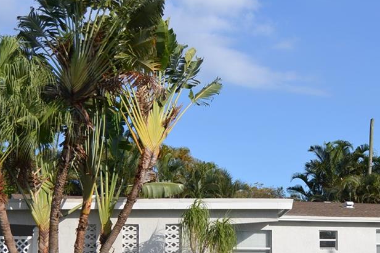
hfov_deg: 29.4
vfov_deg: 19.9
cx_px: 267
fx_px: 718
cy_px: 168
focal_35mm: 68
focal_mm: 15.2
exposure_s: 1/1250
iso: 160
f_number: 5
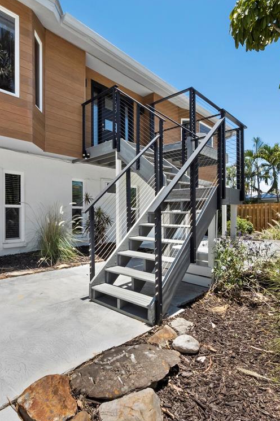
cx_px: 125
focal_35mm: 20
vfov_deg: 84.0
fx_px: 234
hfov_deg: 61.7
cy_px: 214
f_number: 11
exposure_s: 1/320
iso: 320
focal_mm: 7
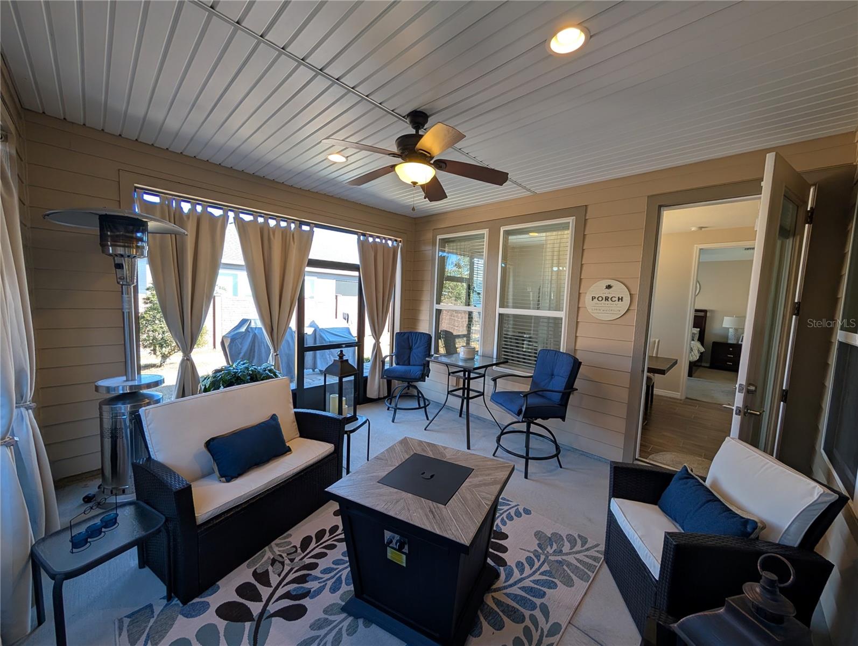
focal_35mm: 12
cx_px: 429
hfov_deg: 110.5
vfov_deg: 94.6
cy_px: 323
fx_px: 298
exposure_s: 1/198
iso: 72
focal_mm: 2.02
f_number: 1.7
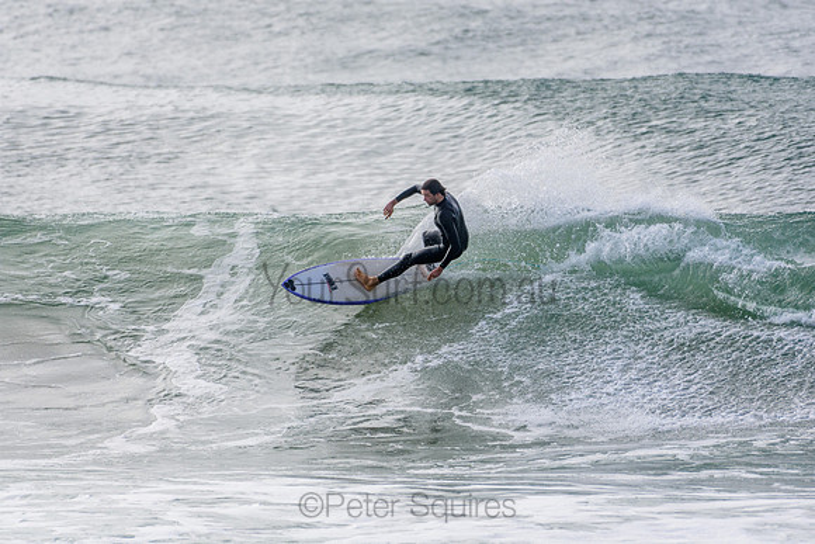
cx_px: 408
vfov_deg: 1.8
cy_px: 272
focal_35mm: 750
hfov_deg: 2.7
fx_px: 16982
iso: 360
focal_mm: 500
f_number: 5.6
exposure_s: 1/2000
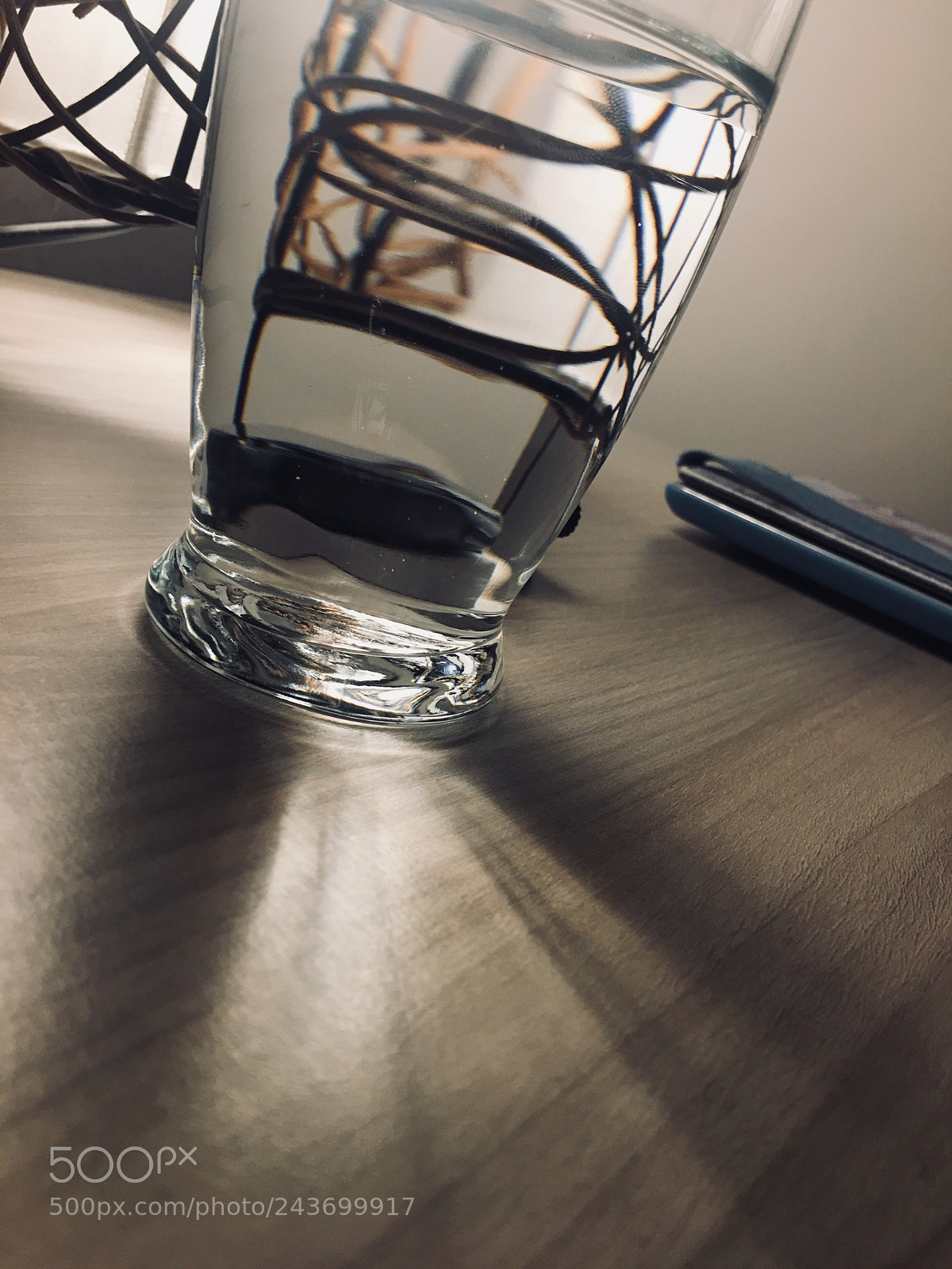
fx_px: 1063
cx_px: 476
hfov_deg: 48.2
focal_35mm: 29
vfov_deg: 61.7
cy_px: 634
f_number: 2.2
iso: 40
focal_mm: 4.15
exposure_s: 1/17
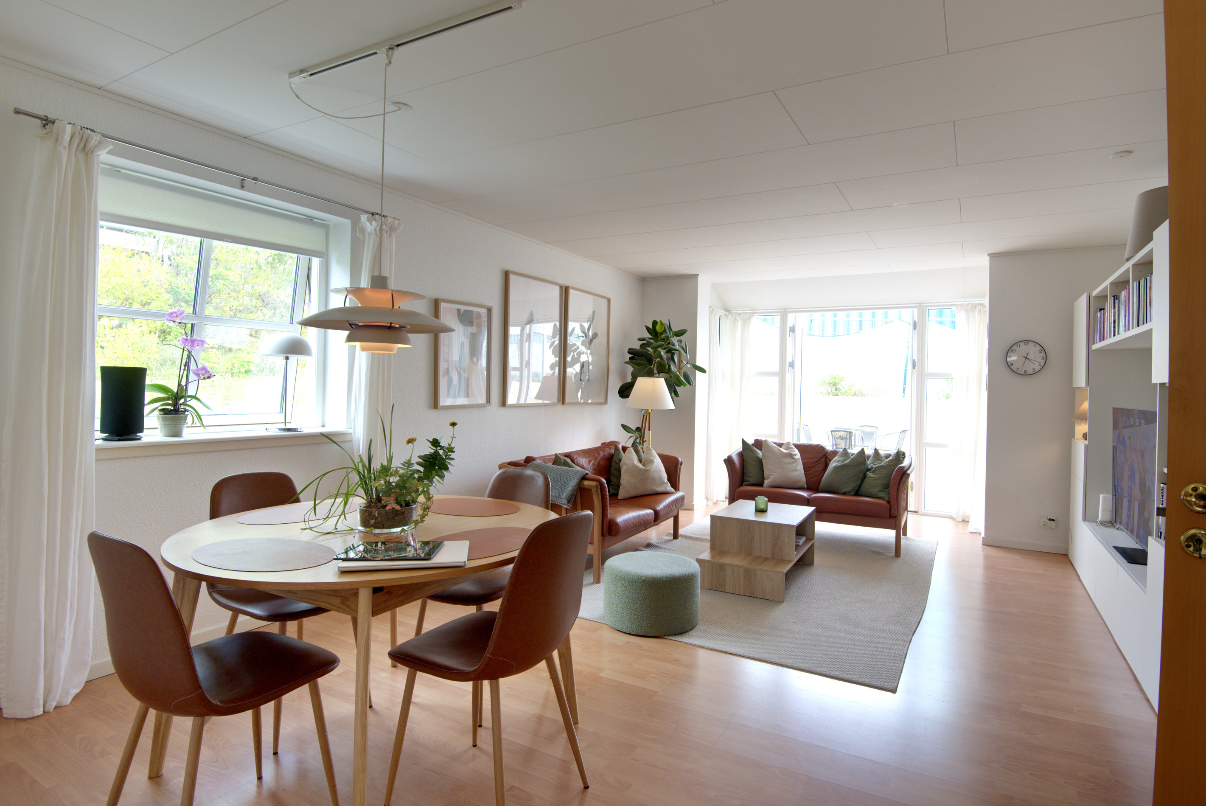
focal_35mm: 19
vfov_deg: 64.6
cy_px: 386
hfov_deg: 86.8
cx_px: 629
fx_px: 637
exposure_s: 1/20
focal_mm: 18
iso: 1100
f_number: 8
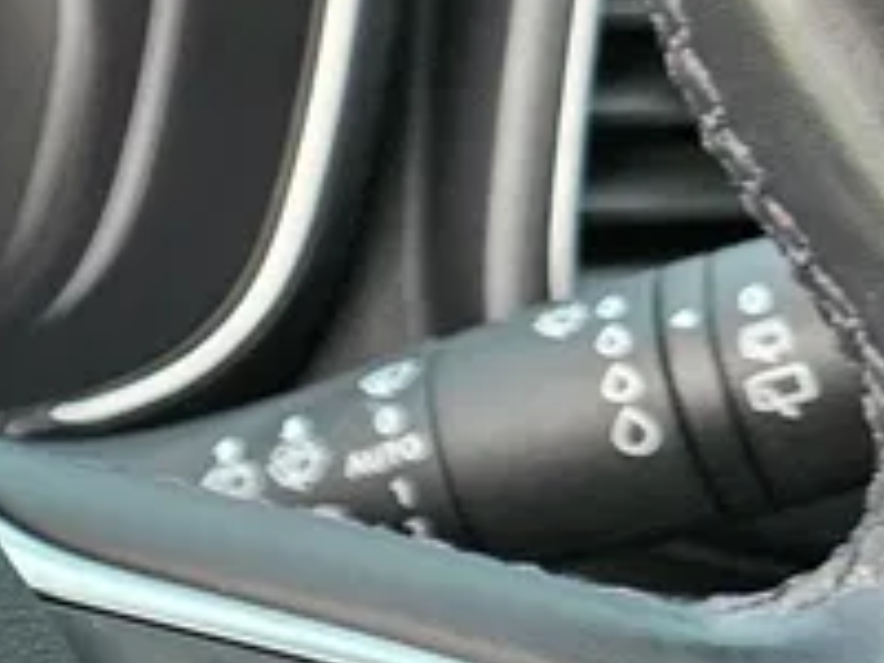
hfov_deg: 12.3
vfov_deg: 10.6
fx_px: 3524
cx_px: -977
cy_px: 751
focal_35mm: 138
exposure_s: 1/120
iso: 80
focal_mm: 5.4
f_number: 1.8
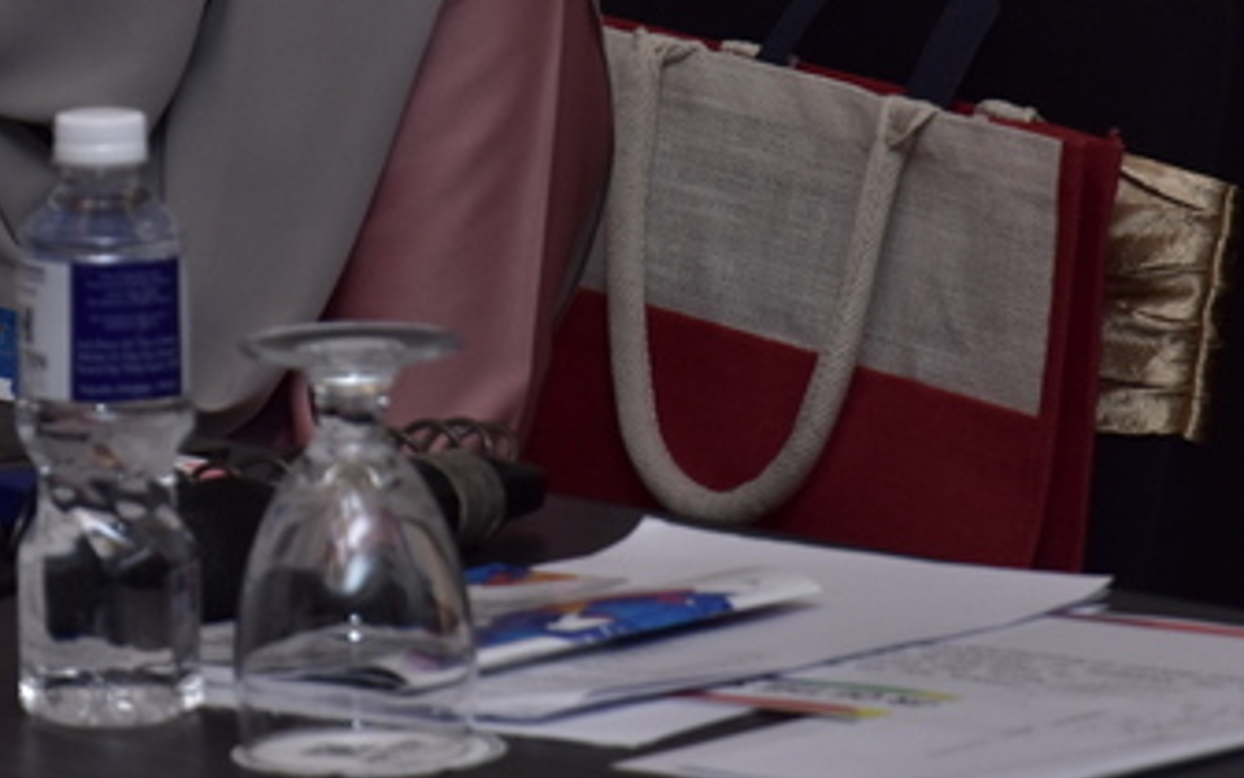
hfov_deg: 5.5
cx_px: 44
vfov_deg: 3.4
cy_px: -104
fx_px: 12958
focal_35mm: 382
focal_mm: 105
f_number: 6.3
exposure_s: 1/50
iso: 320
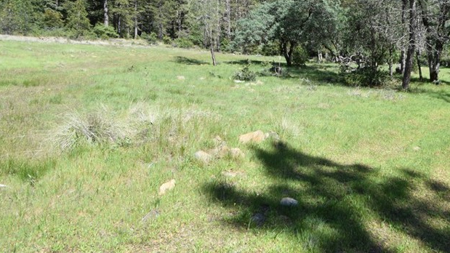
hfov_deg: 66.7
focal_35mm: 26
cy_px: 95
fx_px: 310
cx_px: 346
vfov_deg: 44.0
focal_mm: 10
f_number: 8
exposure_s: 1/500
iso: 320
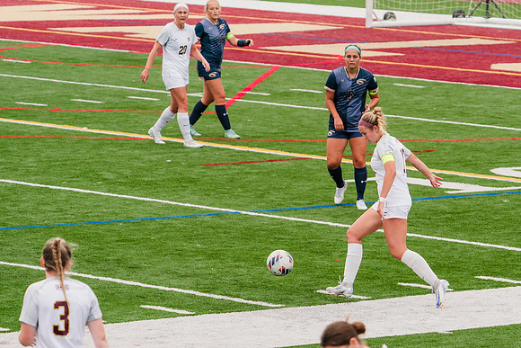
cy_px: 229
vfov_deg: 4.6
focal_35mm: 296
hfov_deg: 7.0
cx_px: 349
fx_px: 4282
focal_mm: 200
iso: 500
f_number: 5.6
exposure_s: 1/1600
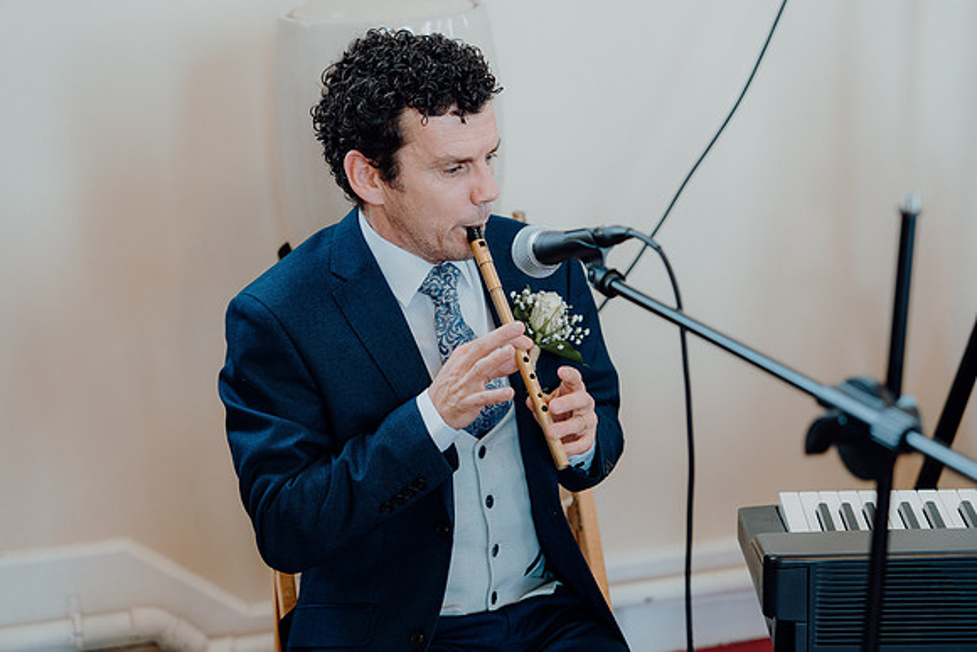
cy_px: 326
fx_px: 1792
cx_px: 488
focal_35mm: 66
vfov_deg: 20.6
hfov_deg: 30.5
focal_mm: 66
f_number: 2.8
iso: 1000
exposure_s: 1/200
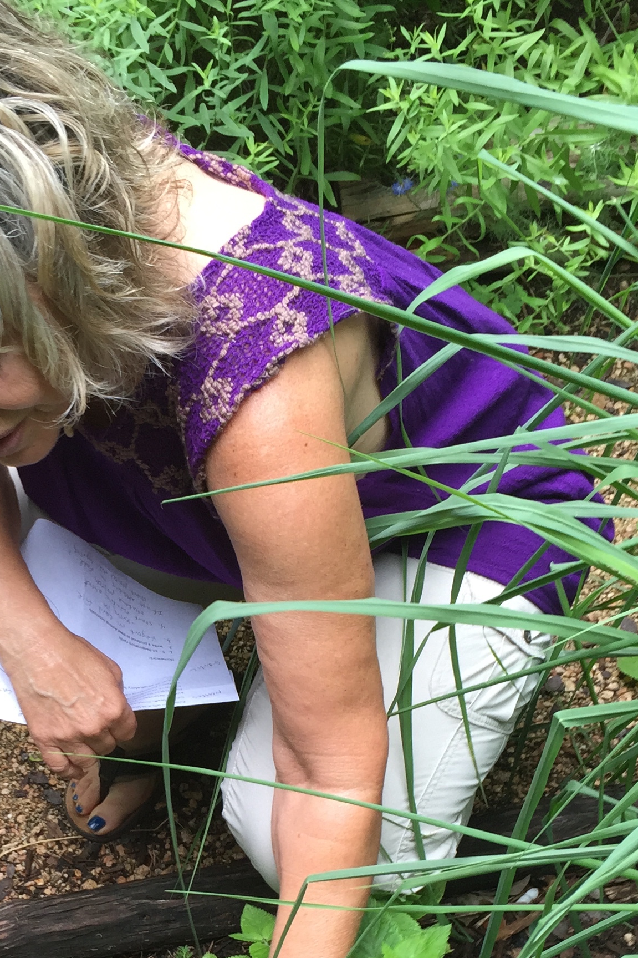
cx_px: 98
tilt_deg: -52.6
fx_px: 1515
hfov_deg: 23.3
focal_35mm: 57
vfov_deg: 33.8
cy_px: 799
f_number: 2.2
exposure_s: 1/120
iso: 50
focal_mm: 4.15
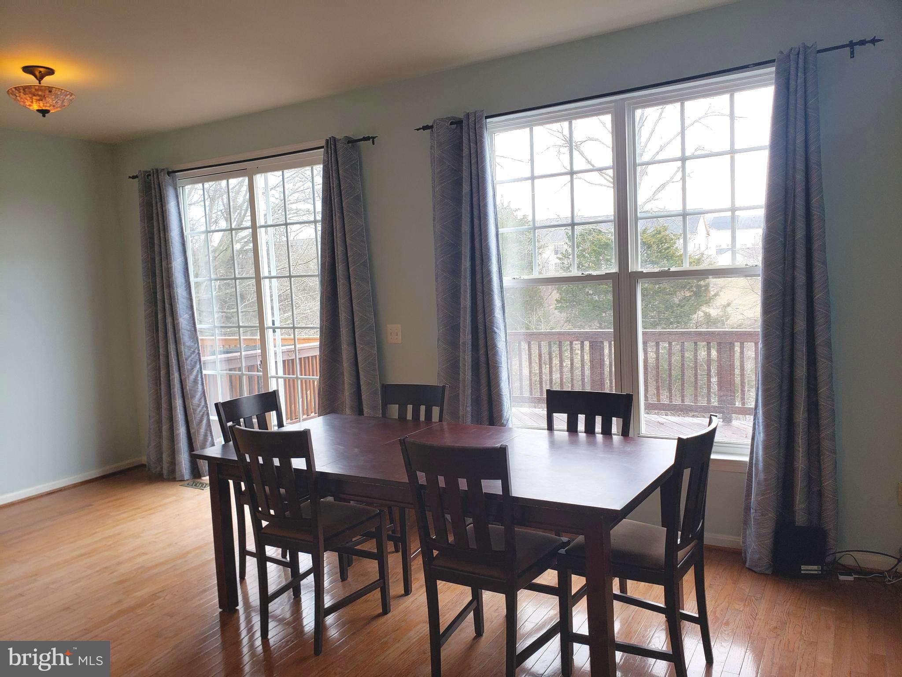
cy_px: 338
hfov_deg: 67.3
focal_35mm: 26
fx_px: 677
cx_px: 451
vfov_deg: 53.1
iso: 125
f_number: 2.4
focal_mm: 4.3
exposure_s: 1/120
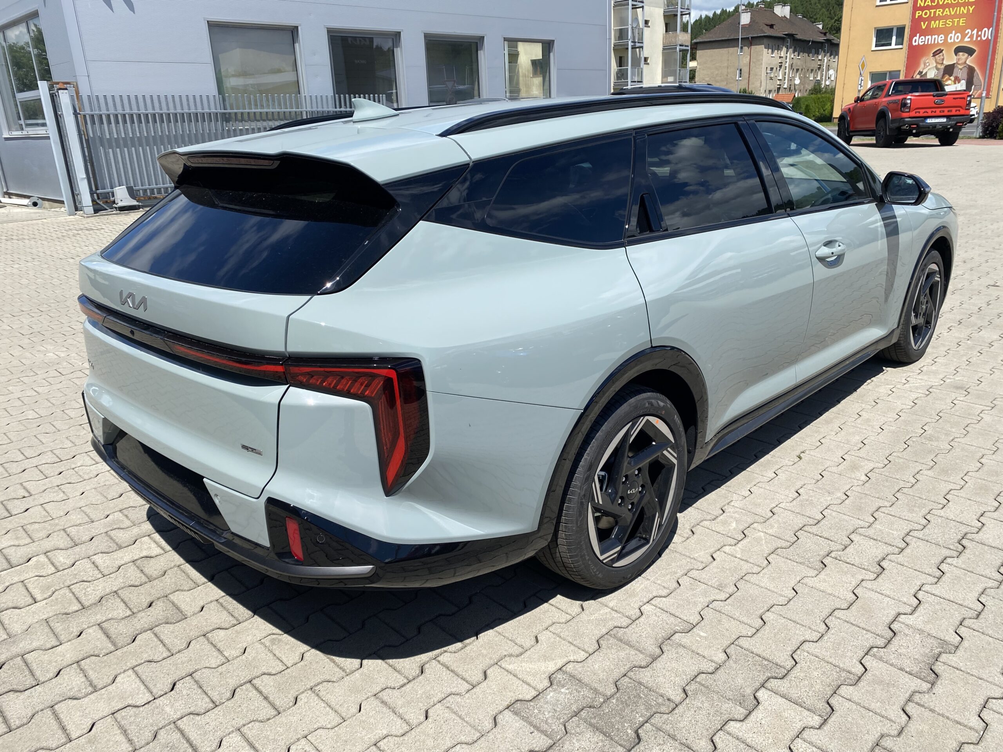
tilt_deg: -20.1
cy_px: 376
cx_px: 502
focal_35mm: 26
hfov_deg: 67.3
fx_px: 753
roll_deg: +2.9
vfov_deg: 53.1
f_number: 1.8
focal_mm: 4.25
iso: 32
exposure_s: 1/3300
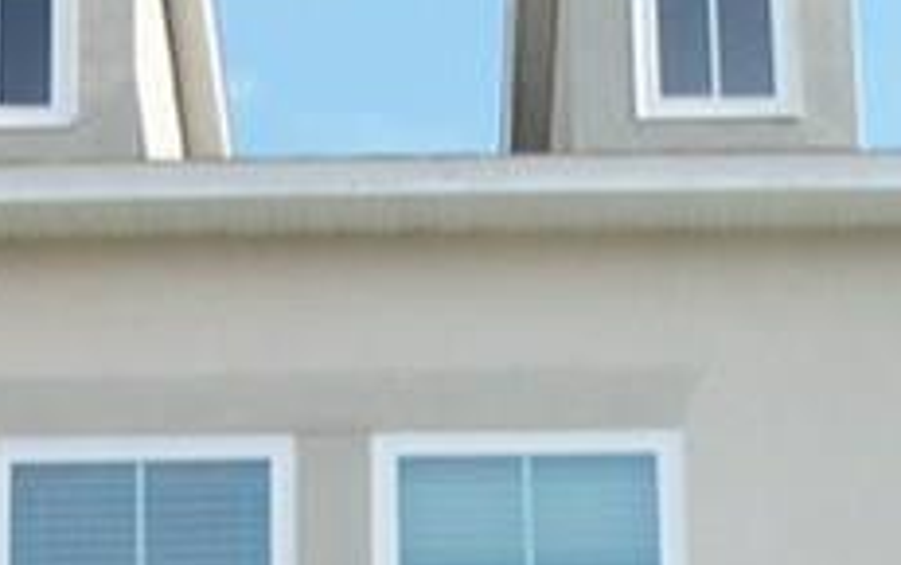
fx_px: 3688
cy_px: 1323
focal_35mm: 150
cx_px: 413
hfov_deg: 13.9
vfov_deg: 8.1
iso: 80
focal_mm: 5.7
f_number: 8.8
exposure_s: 1/100
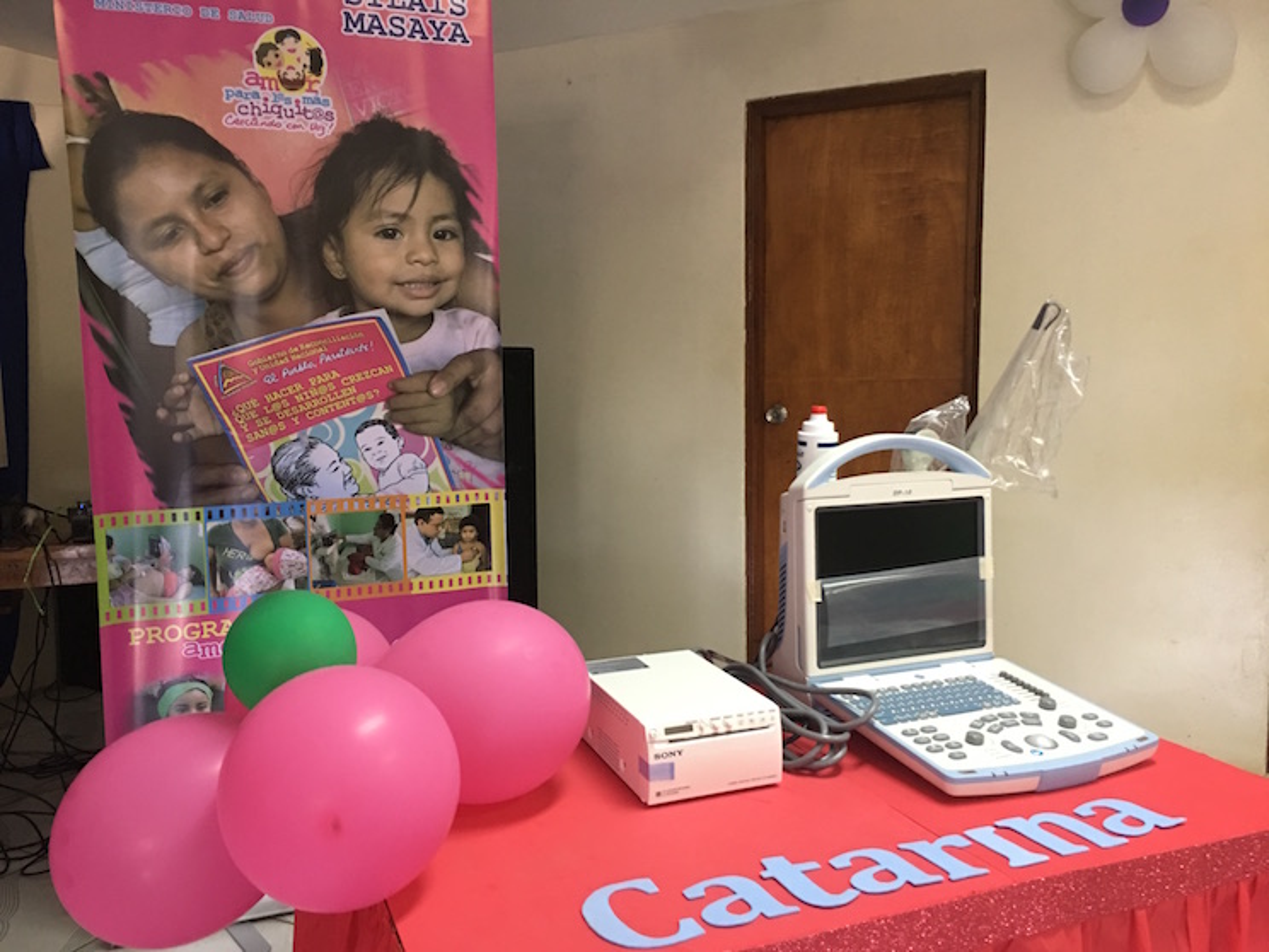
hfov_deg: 61.7
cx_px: 634
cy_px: 476
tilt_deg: -3.7
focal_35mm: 29
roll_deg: +1.2
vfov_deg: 48.2
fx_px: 1063
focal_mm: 4.15
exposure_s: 1/15
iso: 100
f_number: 2.2
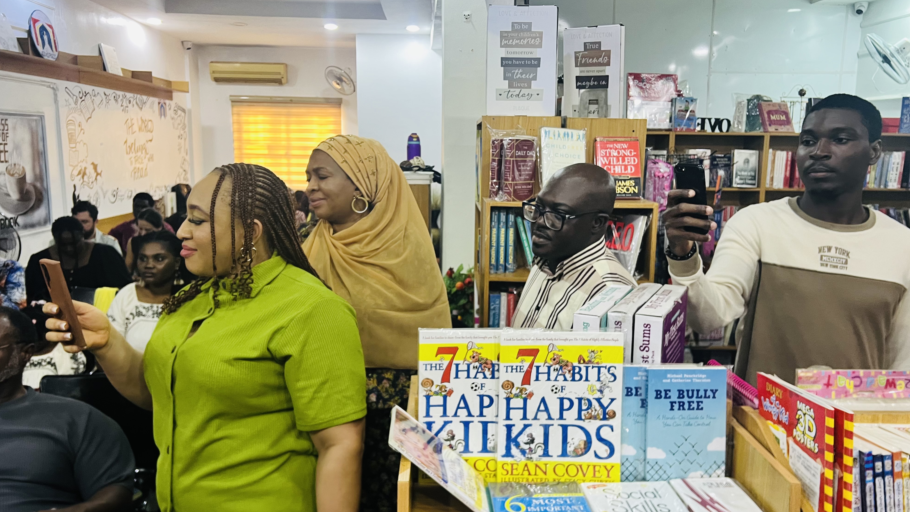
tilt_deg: -10.2
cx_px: 456
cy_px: 273
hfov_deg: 66.1
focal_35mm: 29
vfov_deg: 40.2
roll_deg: -0.9
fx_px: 700
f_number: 1.5
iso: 200
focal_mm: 5.7
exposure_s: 1/50
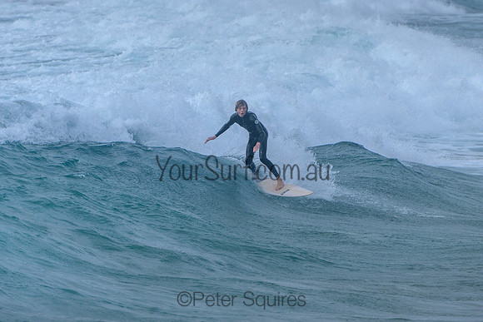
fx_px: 7385
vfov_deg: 2.5
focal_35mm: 550
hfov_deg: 3.7
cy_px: 156
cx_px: 238
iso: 500
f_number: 8
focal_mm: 400
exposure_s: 1/2000
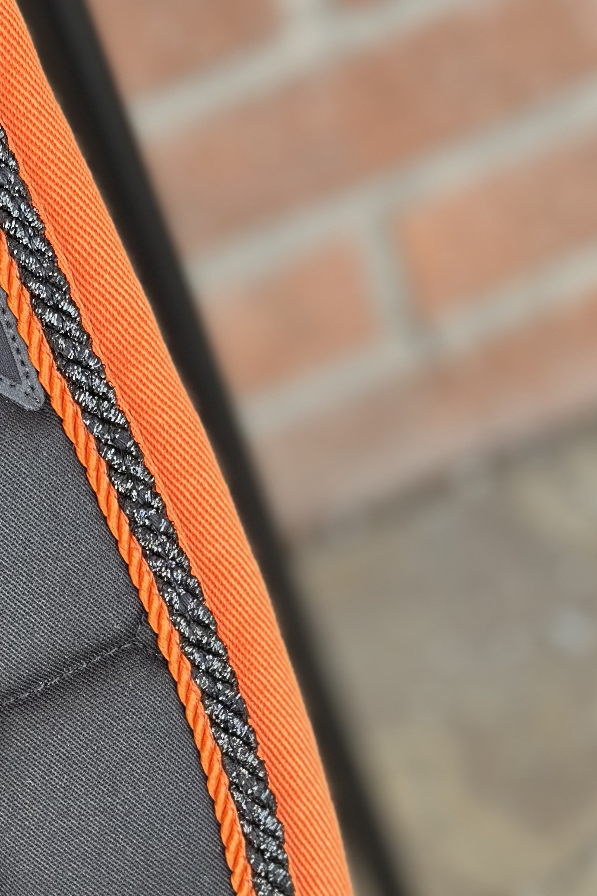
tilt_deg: -42.2
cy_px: 781
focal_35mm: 97
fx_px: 2413
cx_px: 45
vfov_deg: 20.7
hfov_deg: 14.0
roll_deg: +24.0
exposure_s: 1/171
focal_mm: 6.86
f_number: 1.78
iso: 100
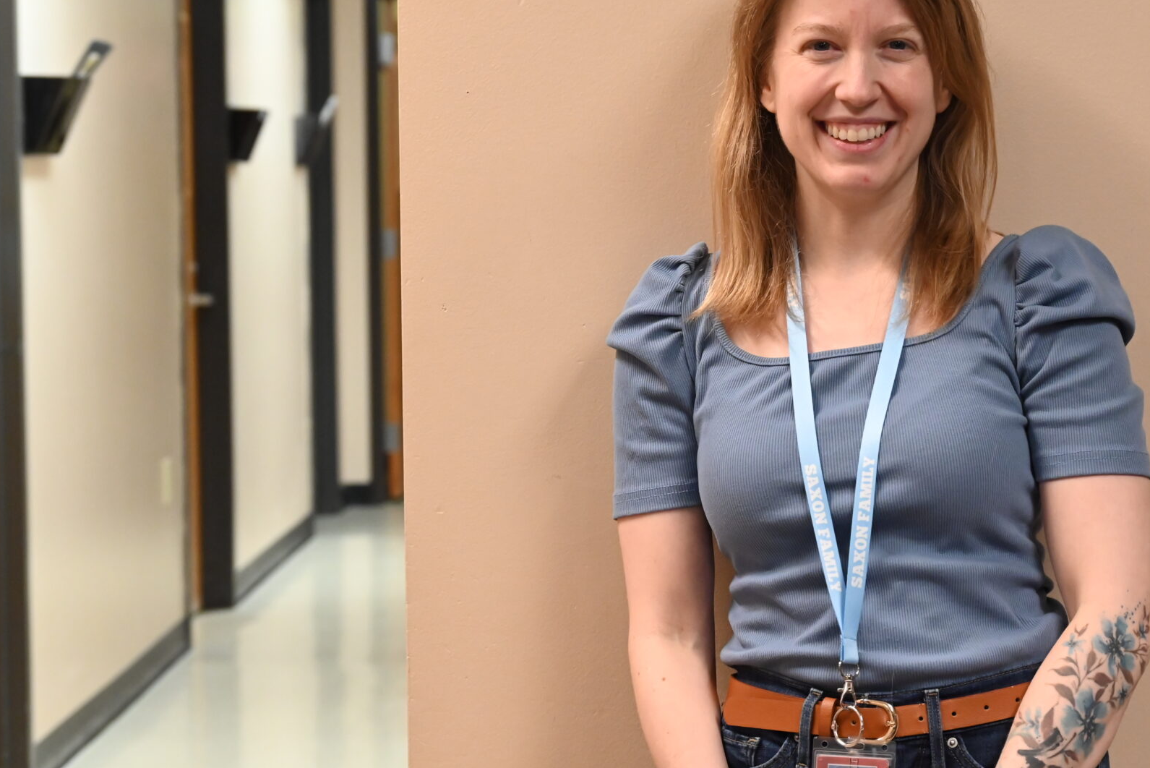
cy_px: 328
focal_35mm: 103
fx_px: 3291
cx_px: 790
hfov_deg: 19.7
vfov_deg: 13.3
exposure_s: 1/80
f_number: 6
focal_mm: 64
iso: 3200
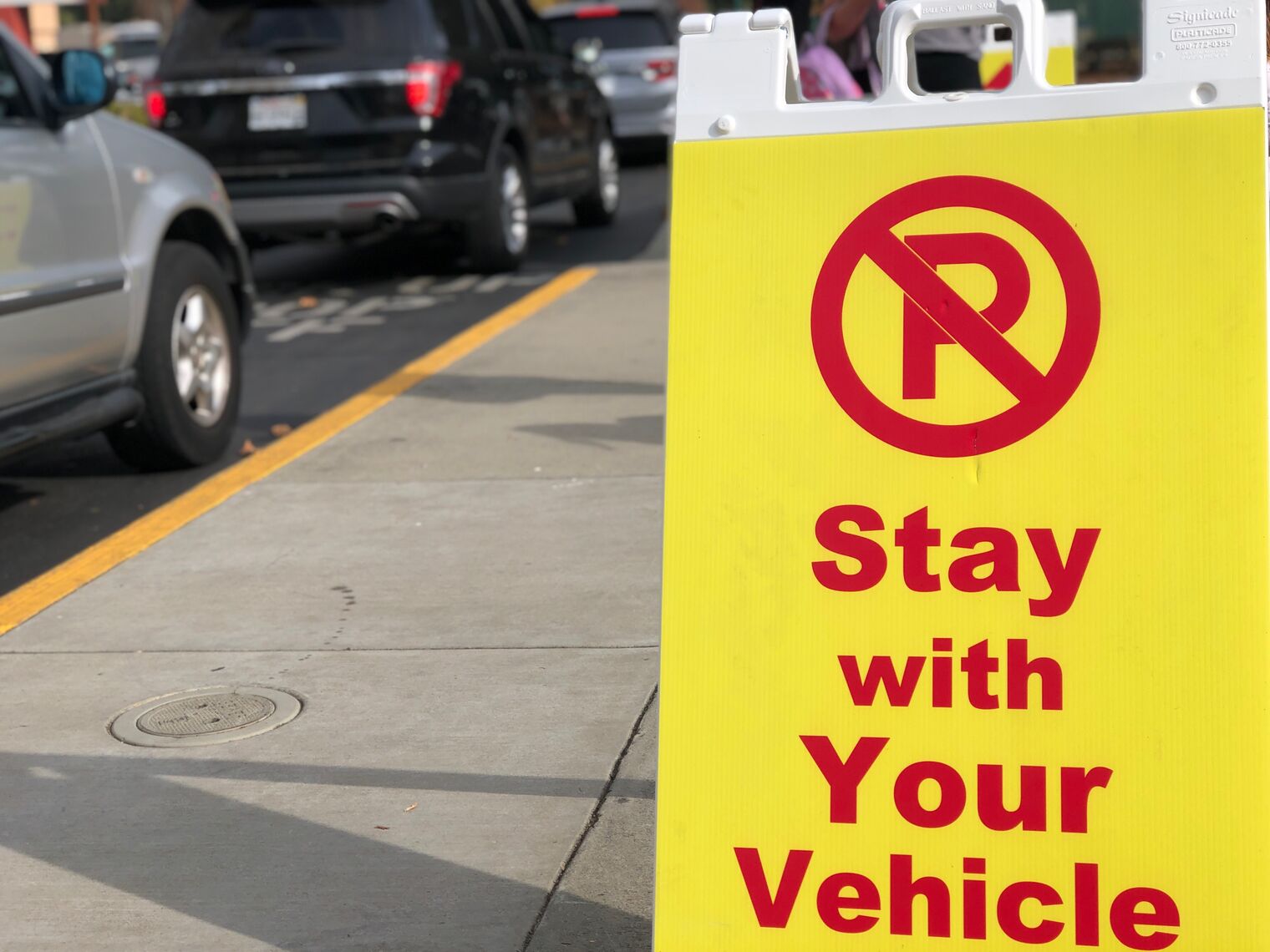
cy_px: 476
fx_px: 2091
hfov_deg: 33.8
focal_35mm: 57
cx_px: 635
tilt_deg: -12.4
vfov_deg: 25.7
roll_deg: +2.4
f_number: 2.8
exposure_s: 1/823
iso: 20
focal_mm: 6.6
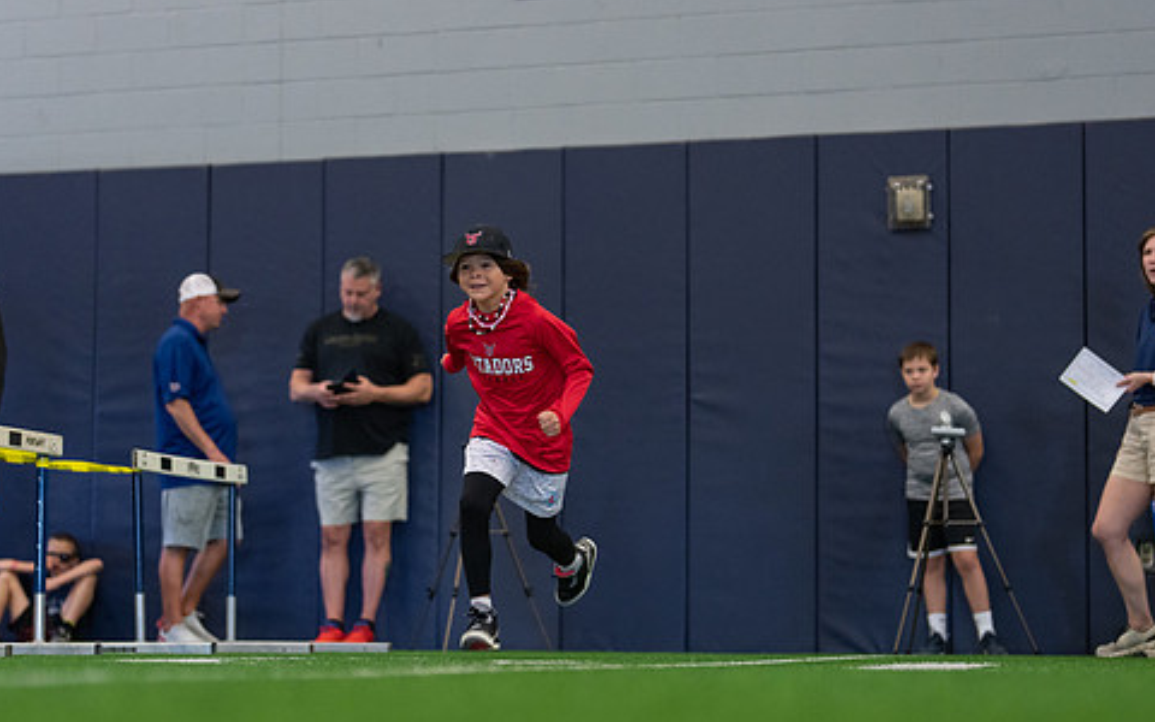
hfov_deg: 24.1
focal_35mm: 86
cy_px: 442
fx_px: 2707
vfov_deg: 15.2
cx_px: 497
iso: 1250
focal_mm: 50
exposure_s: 1/1000
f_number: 1.3
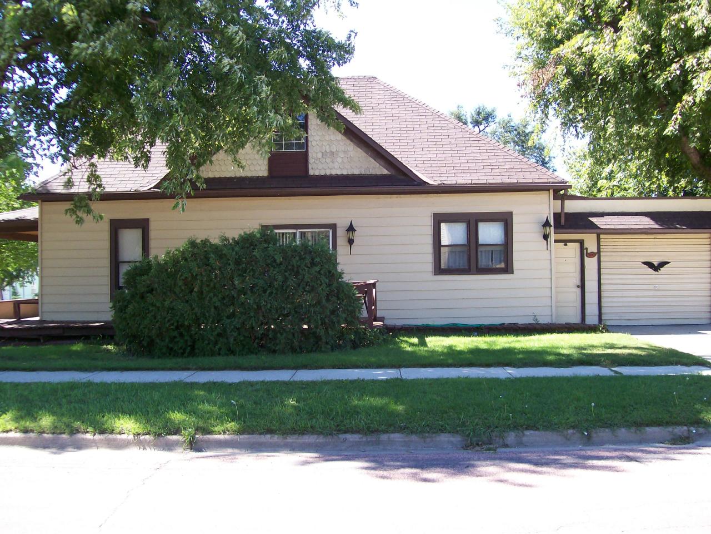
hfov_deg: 51.4
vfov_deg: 39.7
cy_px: 267
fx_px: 739
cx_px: 356
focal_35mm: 36
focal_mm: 6
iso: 80
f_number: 2.7
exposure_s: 1/254
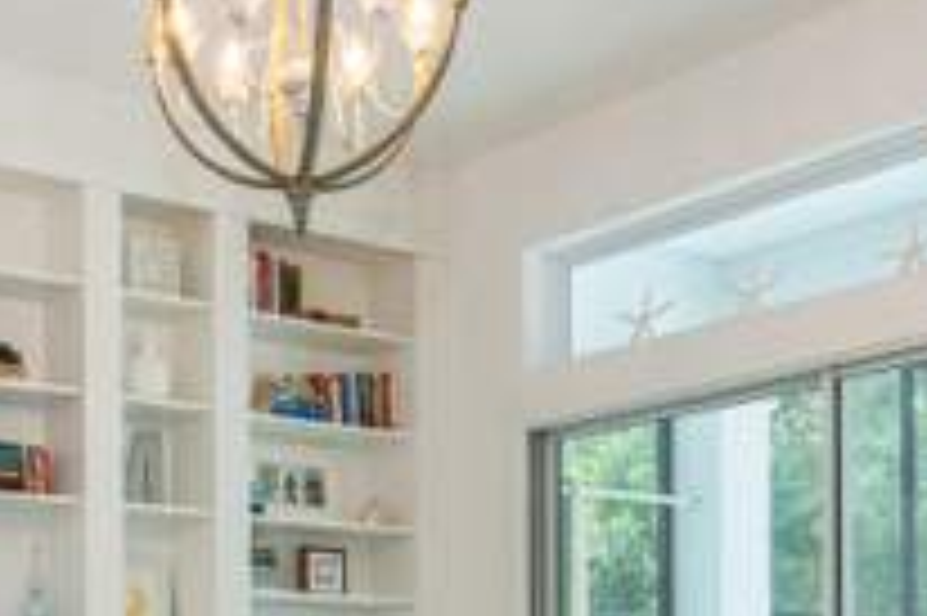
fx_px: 1698
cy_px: 744
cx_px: 198
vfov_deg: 19.4
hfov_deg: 29.9
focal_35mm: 66
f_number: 8
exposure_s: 1/25
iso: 250
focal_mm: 17
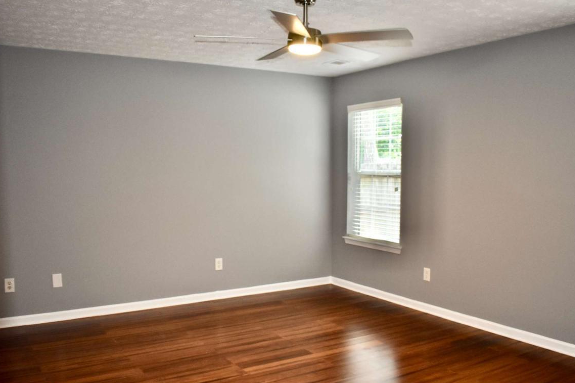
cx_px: 300
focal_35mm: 32
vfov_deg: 41.1
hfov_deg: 58.7
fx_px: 511
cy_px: 202
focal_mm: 20
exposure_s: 1/125
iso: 800
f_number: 3.5
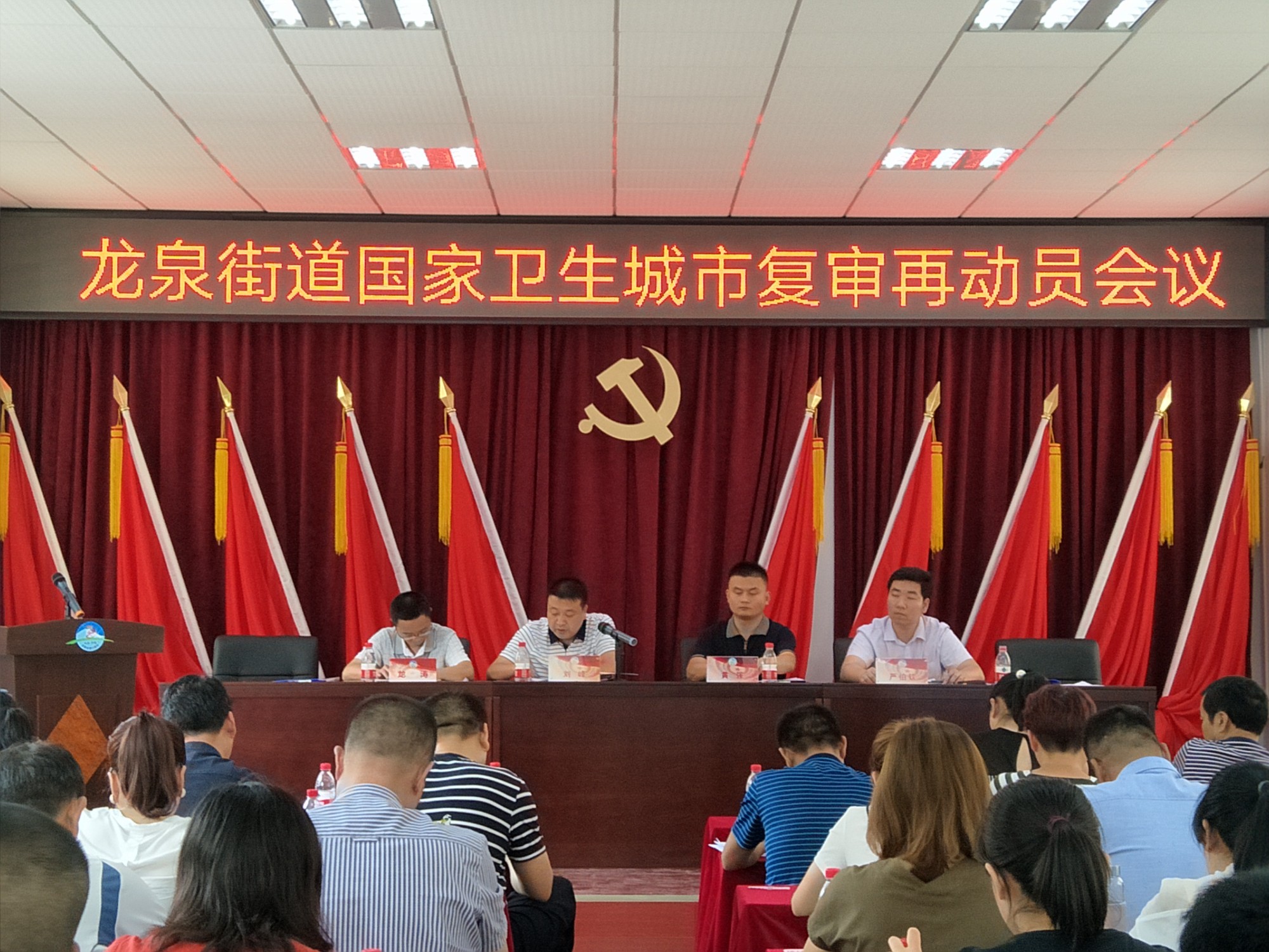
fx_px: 880
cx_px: 634
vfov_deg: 56.8
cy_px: 476
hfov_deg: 71.6
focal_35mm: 24
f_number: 1.7
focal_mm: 4.1
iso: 194
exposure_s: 1/33
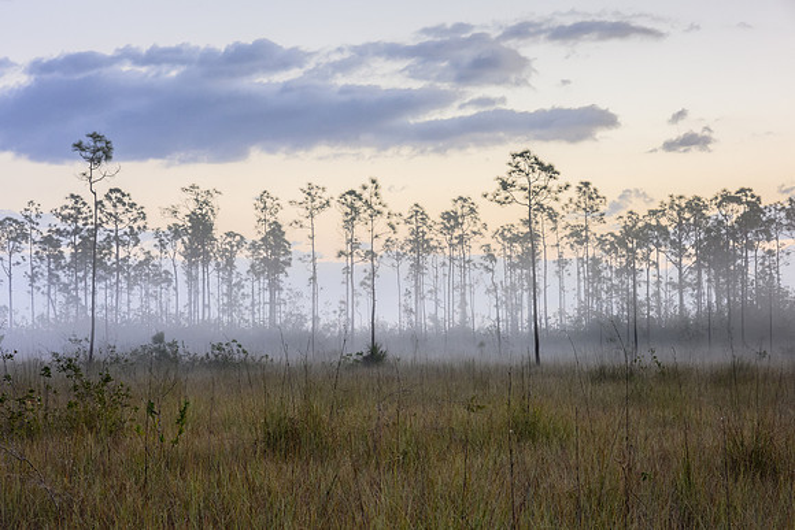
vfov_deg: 13.4
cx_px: 398
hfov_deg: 20.0
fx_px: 2253
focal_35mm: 102
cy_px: 265
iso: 800
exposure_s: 1/6
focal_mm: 102
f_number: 14
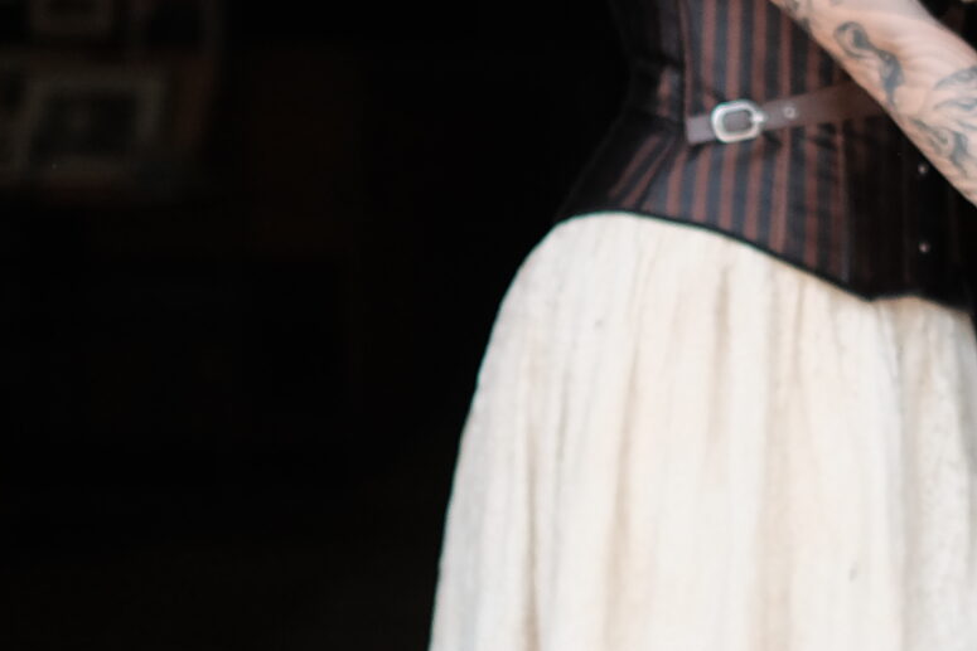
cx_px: 1059
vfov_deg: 7.8
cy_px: 168
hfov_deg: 11.6
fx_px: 4750
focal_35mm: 175
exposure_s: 1/7500
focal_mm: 35
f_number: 1.4
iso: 640
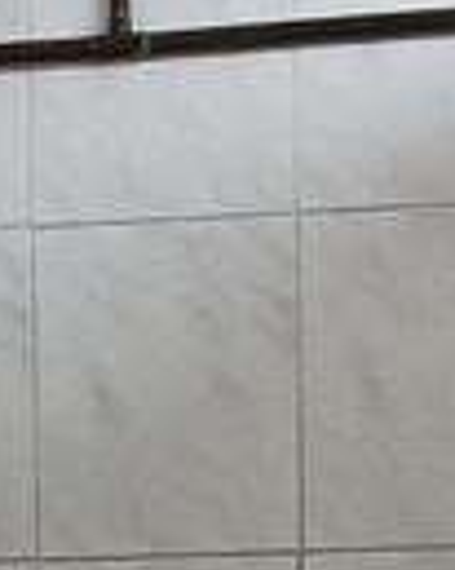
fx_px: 1736
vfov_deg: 17.2
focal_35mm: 103
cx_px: 97
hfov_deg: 14.9
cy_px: 795
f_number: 2.2
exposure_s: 1/25
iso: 773
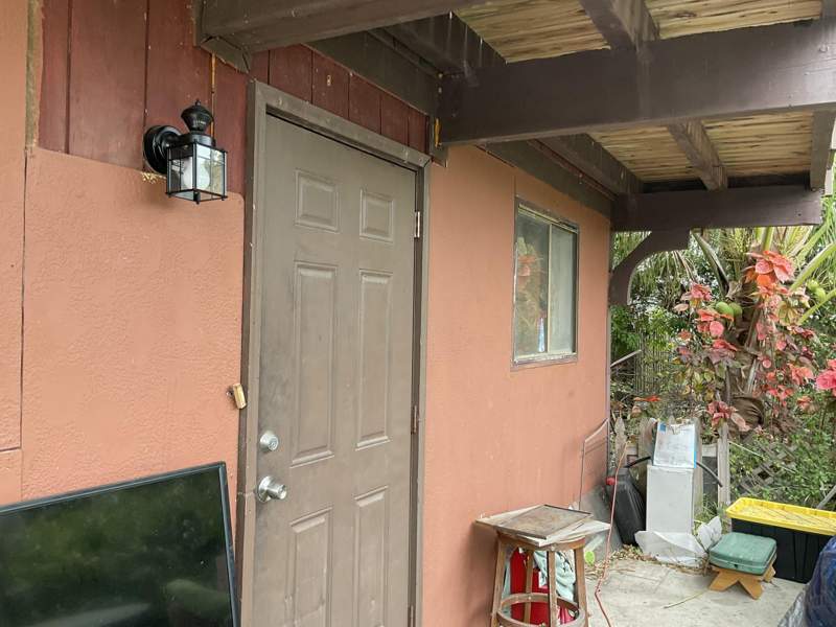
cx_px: 418
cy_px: 314
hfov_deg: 61.7
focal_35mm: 29
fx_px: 700
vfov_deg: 48.2
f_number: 1.8
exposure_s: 1/122
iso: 50
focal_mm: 3
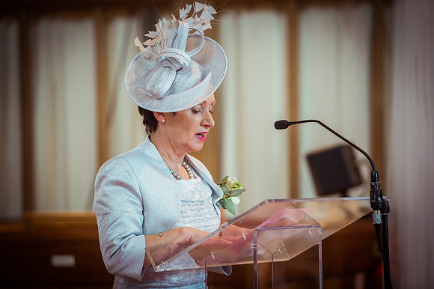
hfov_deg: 11.4
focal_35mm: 180
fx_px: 2169
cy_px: 144
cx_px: 217
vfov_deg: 7.6
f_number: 2.8
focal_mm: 180
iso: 1000
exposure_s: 1/200
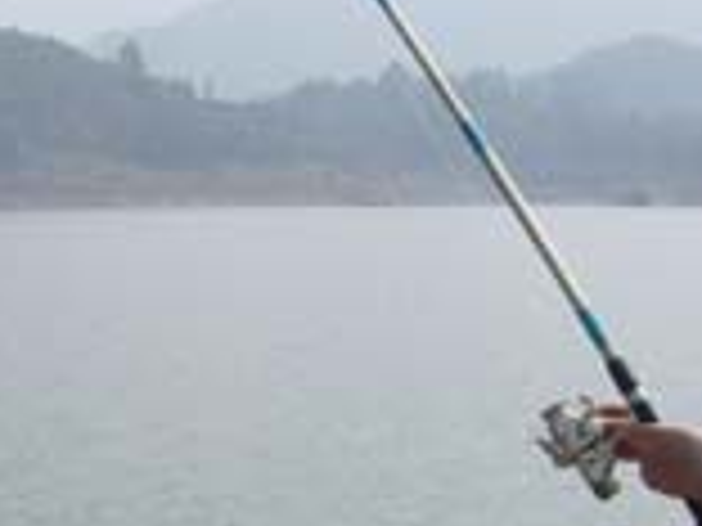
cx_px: 27
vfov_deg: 11.8
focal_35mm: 125
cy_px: 438
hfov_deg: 15.5
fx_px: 2535
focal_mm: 6.6
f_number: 6.3
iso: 80
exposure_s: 1/350
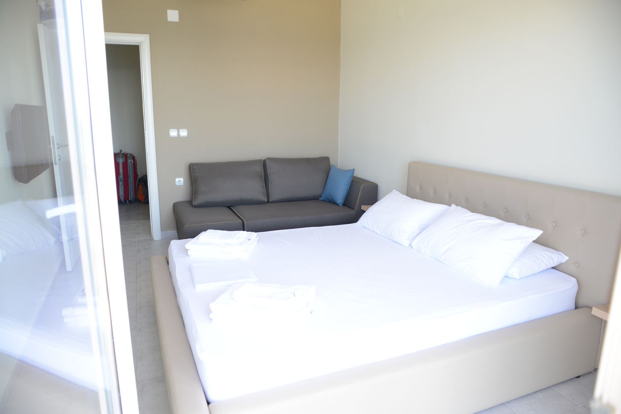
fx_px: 414
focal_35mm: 24
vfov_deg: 53.1
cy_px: 207
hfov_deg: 73.7
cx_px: 310
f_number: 3.5
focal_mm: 24
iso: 1250
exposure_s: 1/200
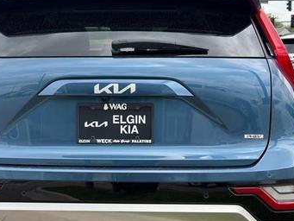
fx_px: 603
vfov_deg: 20.7
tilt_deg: -7.5
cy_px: 126
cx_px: 109
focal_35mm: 71
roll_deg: +0.8
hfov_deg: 27.3
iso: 80
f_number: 1.78
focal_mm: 6.76
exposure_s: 1/2088
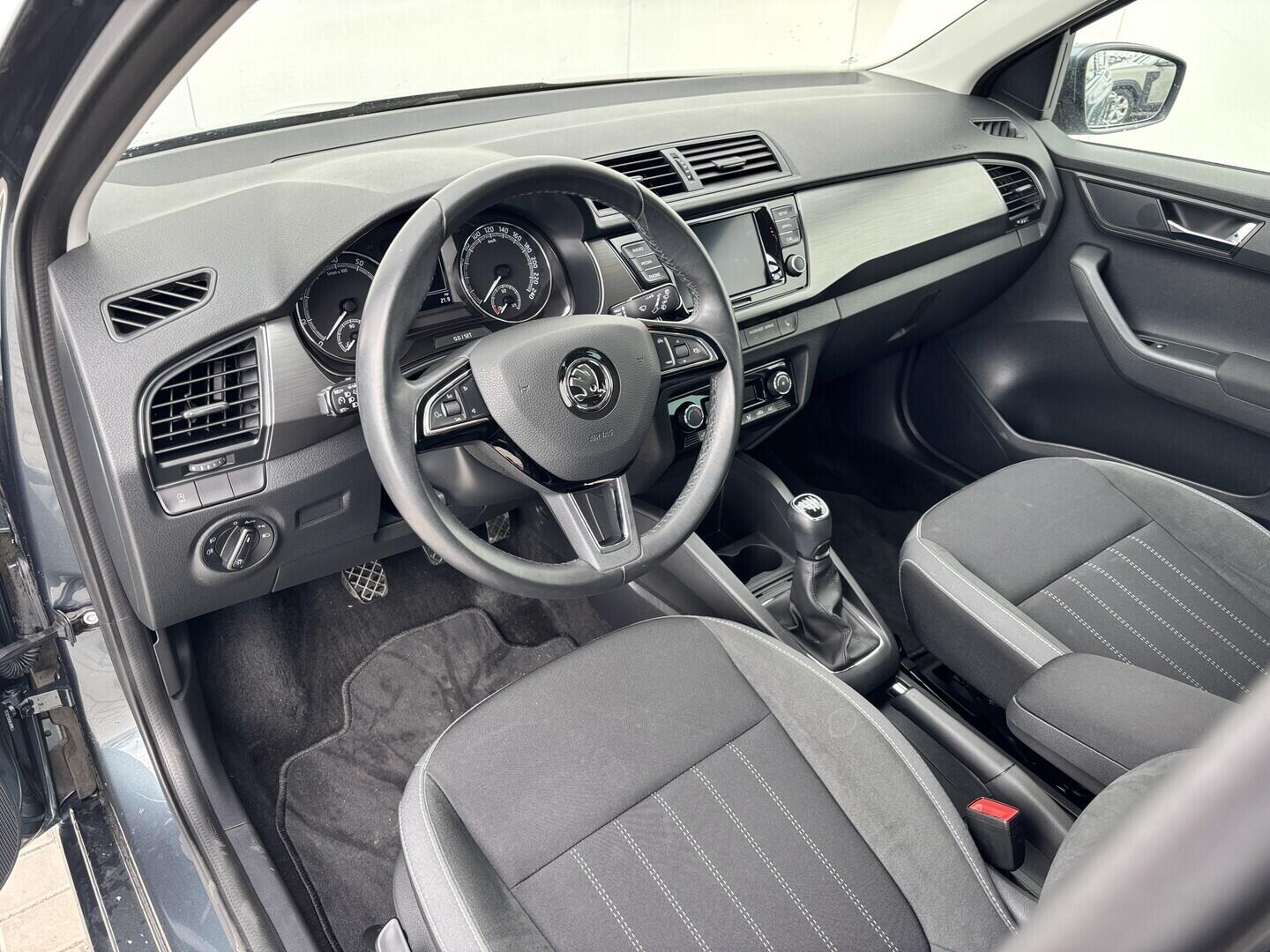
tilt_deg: -32.5
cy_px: 476
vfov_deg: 53.1
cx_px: 635
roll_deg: -2.4
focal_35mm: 26
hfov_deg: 67.3
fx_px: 954
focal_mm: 5.96
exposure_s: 1/121
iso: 40
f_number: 1.6
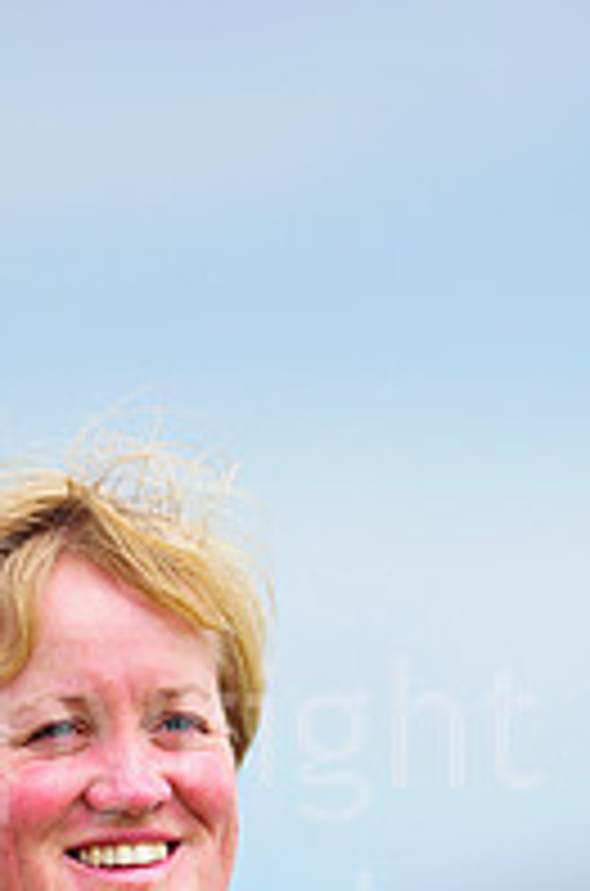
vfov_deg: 3.0
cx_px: 304
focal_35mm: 683
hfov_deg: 2.0
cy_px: 972
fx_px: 16878
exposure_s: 1/3200
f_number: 4
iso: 400
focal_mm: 300
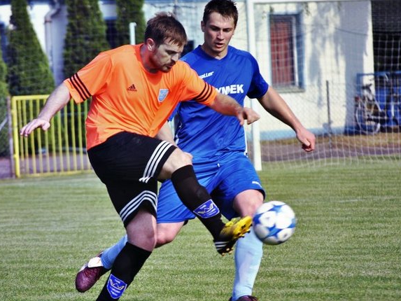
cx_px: 187
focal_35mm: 327
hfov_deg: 6.1
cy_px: 151
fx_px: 3789
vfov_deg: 4.5
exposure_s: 1/800
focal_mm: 200
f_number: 5.6
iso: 200
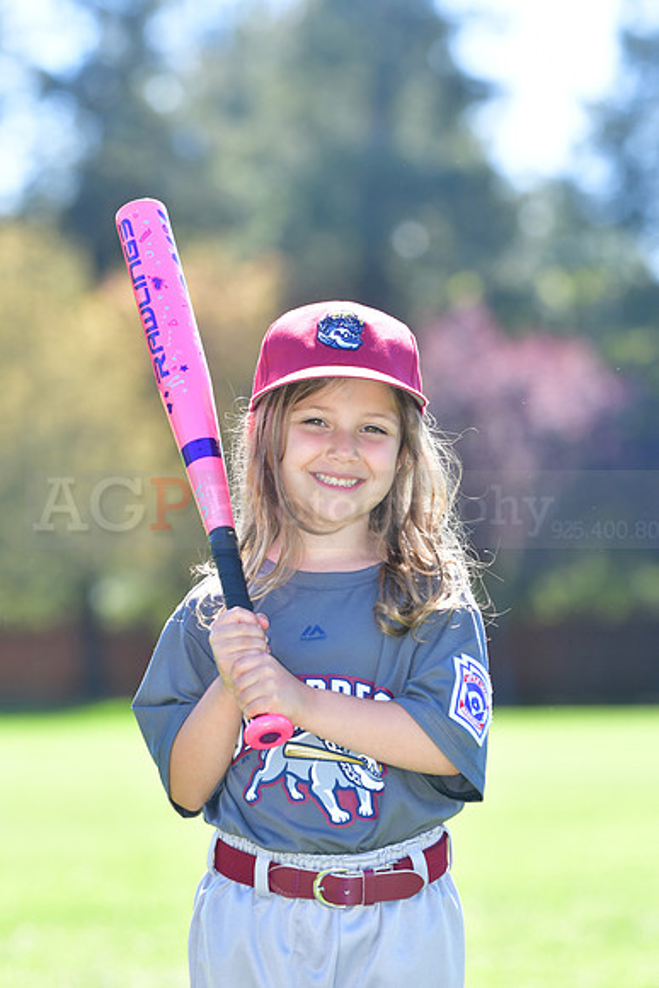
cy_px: 494
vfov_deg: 10.2
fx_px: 5557
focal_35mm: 202
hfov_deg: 6.8
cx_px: 330
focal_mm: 135
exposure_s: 1/800
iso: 400
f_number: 4.5
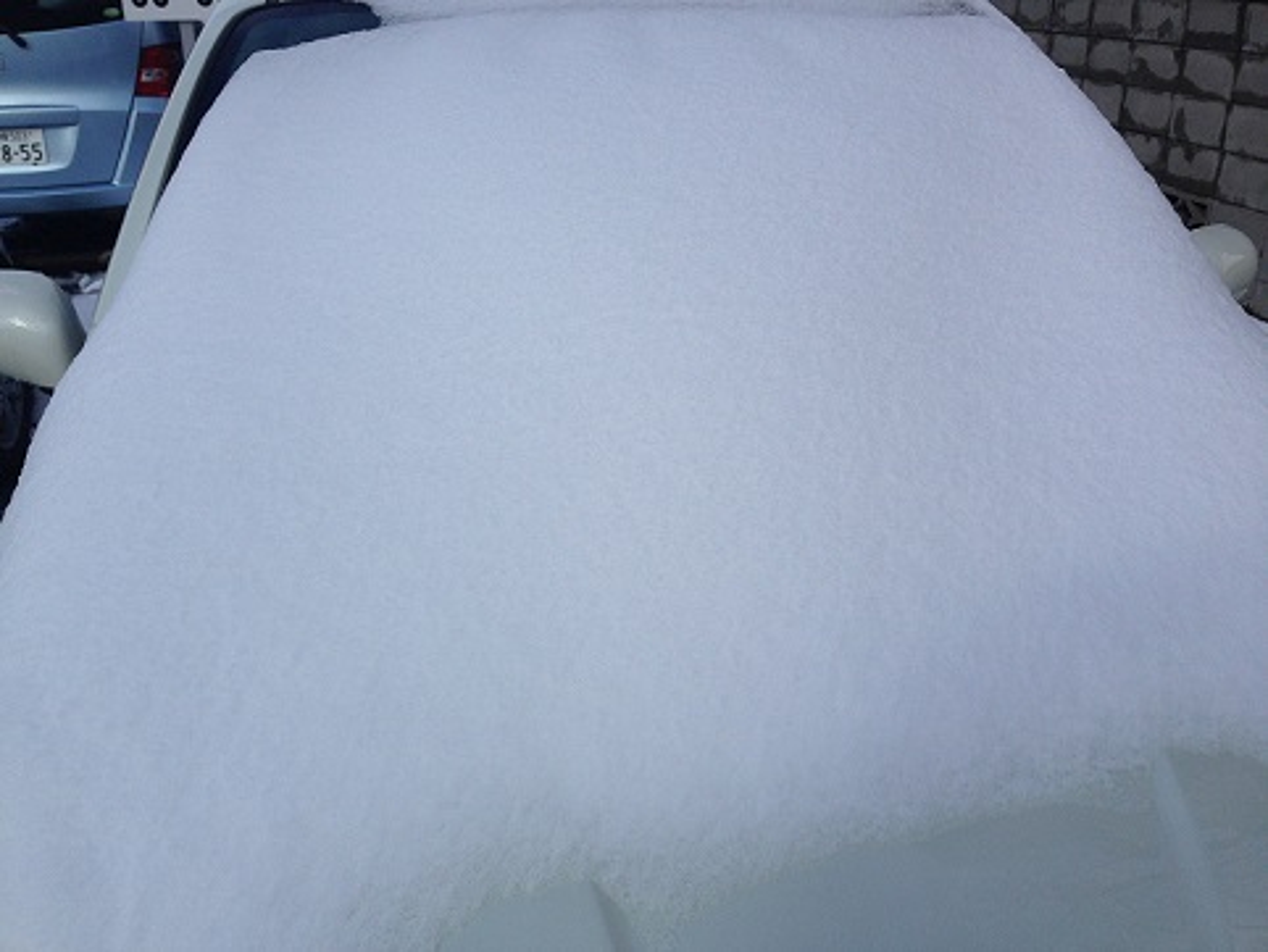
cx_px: 634
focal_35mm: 33
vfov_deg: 43.0
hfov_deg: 55.3
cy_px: 476
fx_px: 1209
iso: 50
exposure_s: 1/2008
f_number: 2.4
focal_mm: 4.12
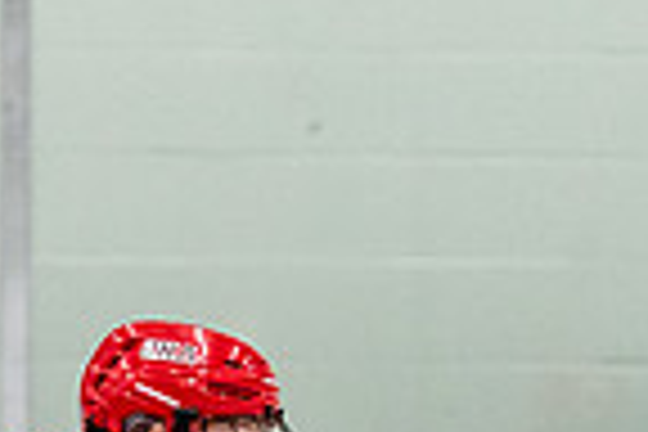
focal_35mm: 784
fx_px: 14111
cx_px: 252
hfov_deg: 2.6
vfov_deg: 1.8
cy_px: 814
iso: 4000
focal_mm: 135
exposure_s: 1/800
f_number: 2.8
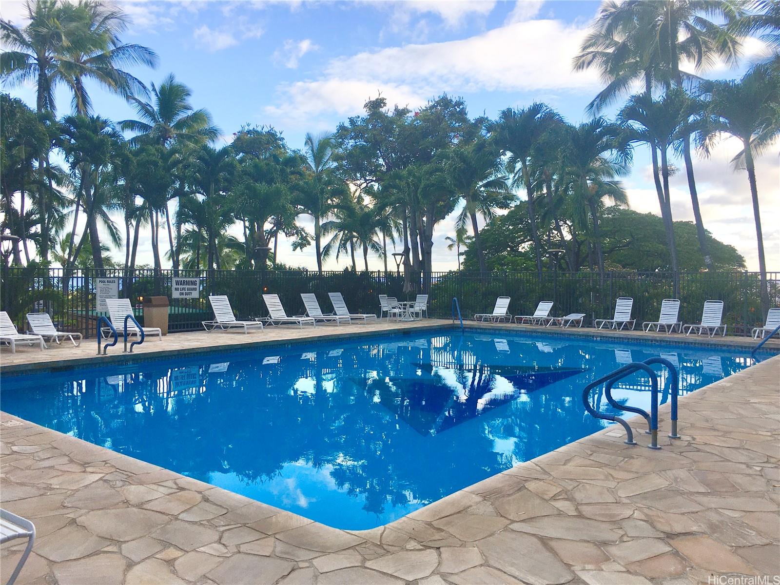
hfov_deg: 61.7
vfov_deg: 48.2
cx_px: 390
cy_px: 292
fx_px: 653
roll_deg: +0.0
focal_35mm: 29
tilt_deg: -0.4
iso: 25
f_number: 2.2
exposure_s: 1/432
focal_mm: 4.15
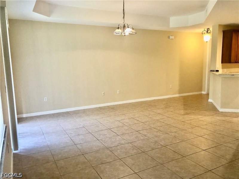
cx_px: 120
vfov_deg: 49.7
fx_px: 193
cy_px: 90
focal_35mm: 28
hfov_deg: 63.4
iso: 40
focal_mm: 4
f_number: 1.8
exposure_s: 1/15
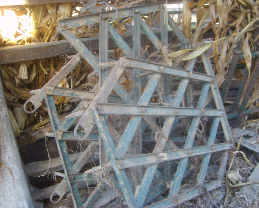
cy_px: 105
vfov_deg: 40.1
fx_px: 284
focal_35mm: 37
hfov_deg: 49.1
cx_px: 133
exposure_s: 1/30
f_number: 2.8
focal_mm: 5.8
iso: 82
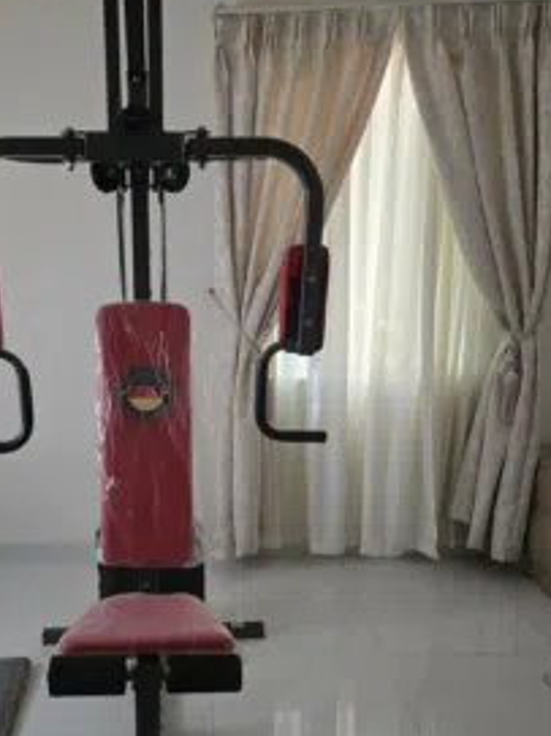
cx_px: 187
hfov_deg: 41.3
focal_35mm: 34
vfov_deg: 53.4
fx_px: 722
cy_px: 462
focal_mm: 5.4
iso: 1000
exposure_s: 1/100
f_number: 1.8
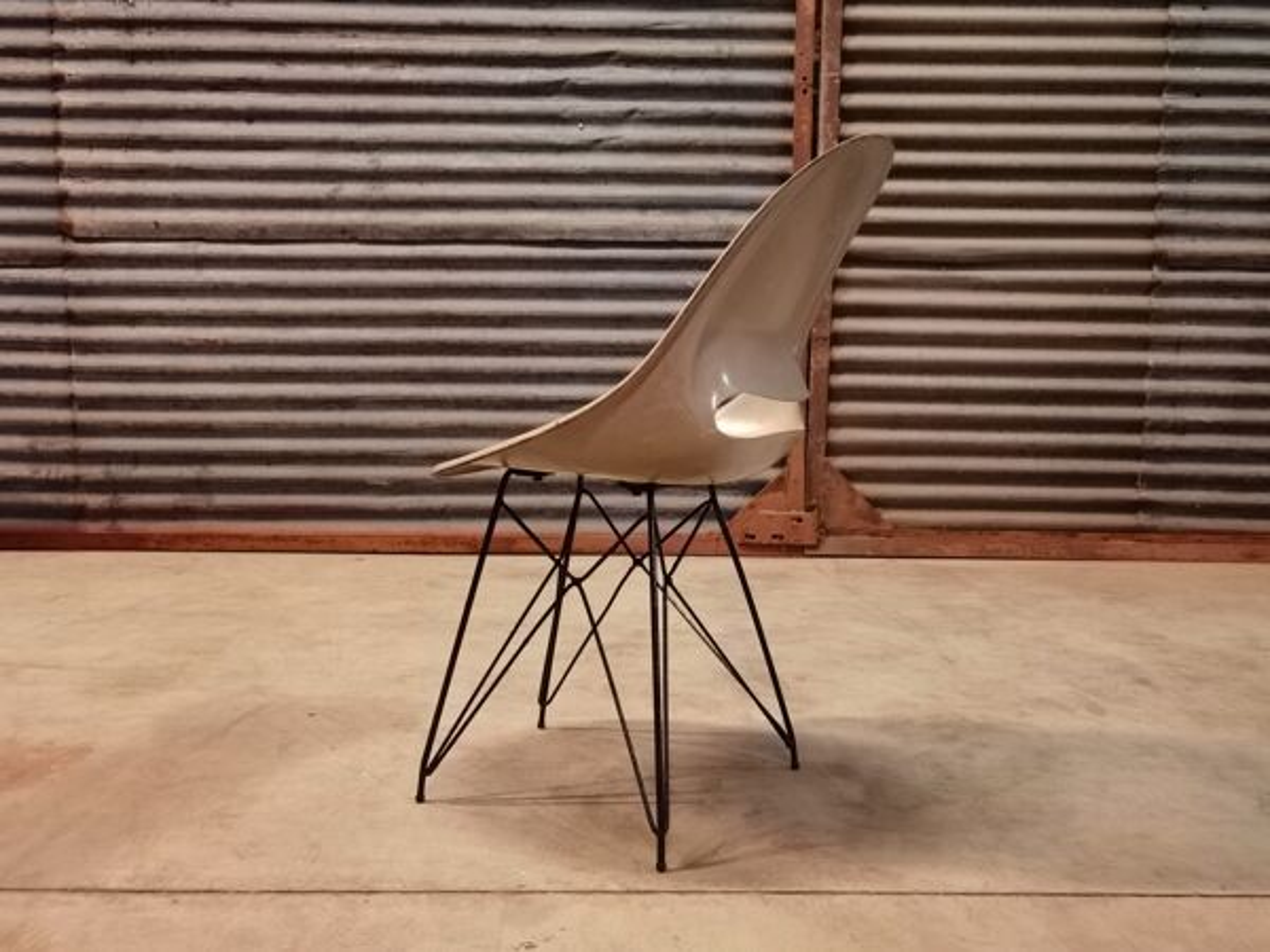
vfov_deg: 48.2
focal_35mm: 29
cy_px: 476
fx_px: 1064
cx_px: 635
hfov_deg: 61.7
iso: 640
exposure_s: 1/25
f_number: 1.9
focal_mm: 6.71
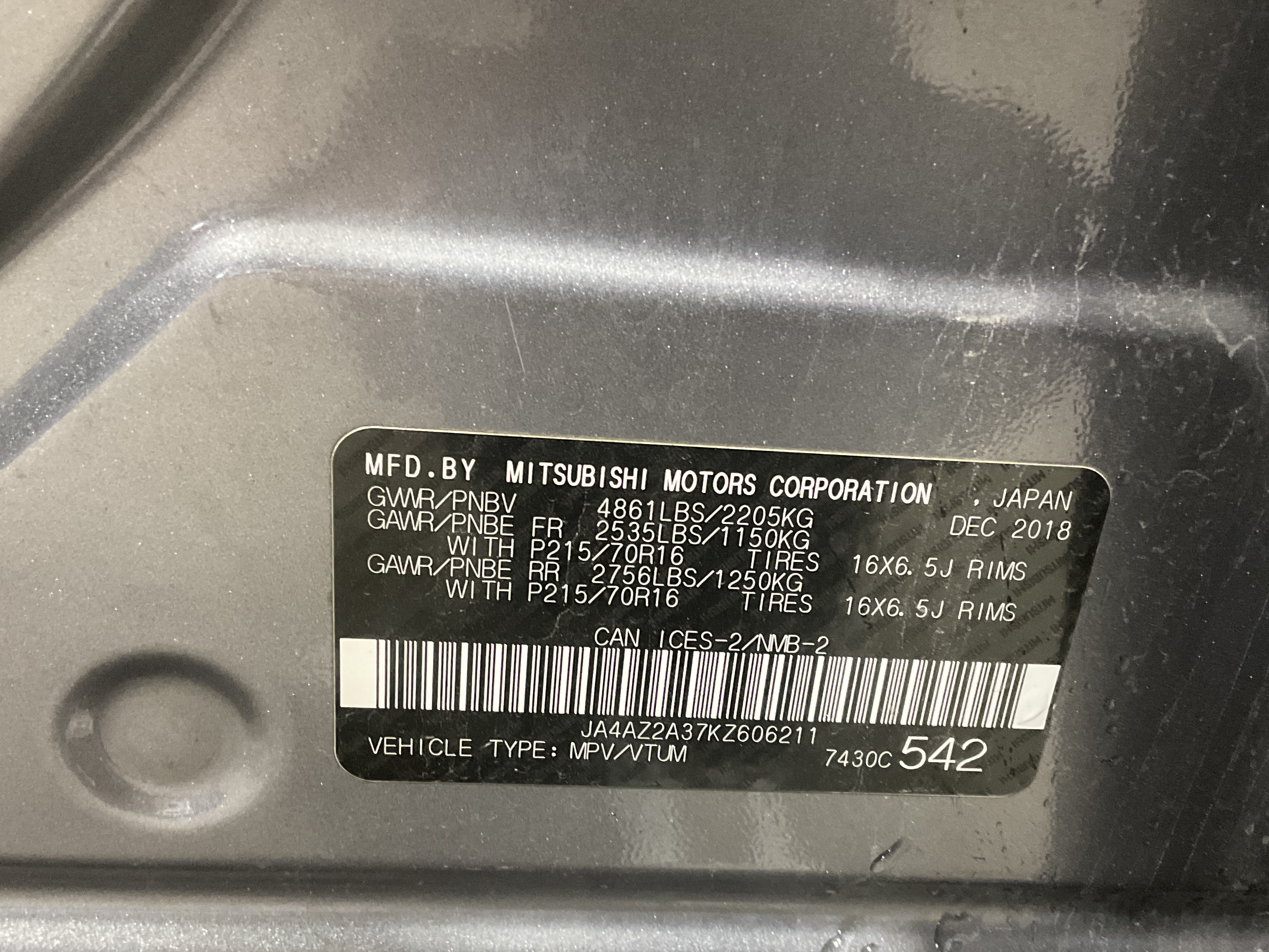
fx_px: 1393
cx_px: 655
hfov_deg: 49.0
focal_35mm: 38
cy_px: 590
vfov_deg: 37.5
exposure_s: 1/30
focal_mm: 3
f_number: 1.8
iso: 250
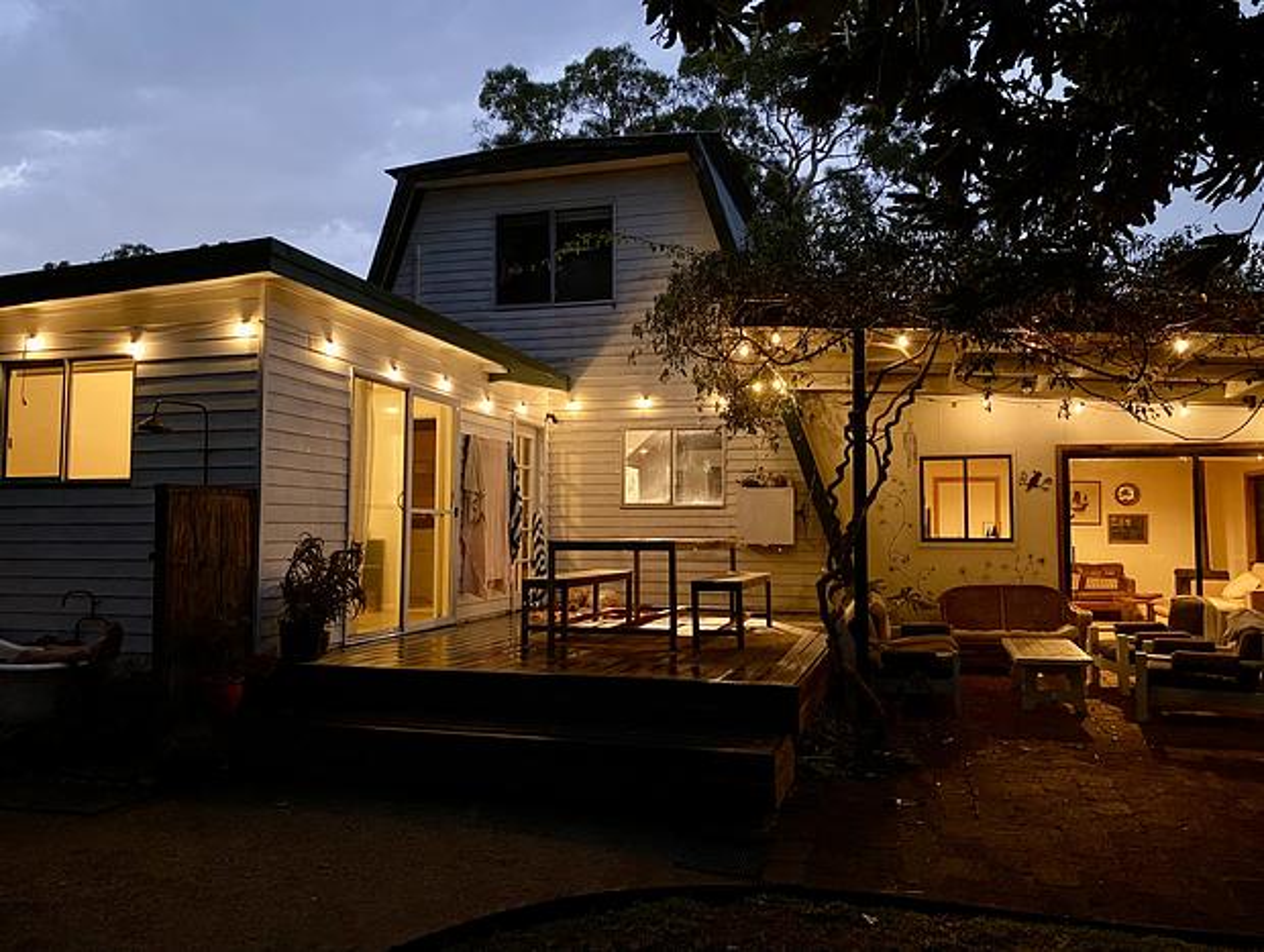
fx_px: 951
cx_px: 632
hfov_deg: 67.2
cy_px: 476
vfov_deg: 53.2
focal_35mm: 26
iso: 800
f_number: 1.8
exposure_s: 1/25
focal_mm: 4.25
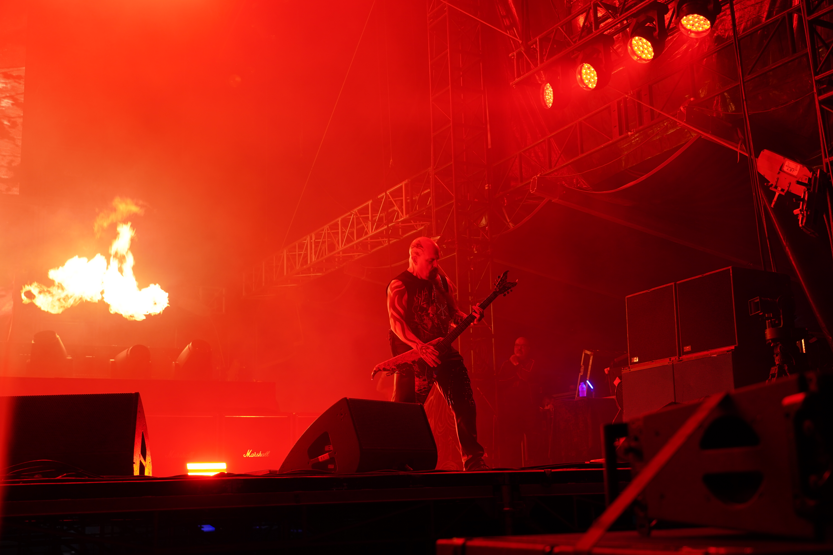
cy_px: 278
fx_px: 972
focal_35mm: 42
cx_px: 416
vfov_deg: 31.9
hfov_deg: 46.4
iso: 320
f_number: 4
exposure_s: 1/50
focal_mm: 42
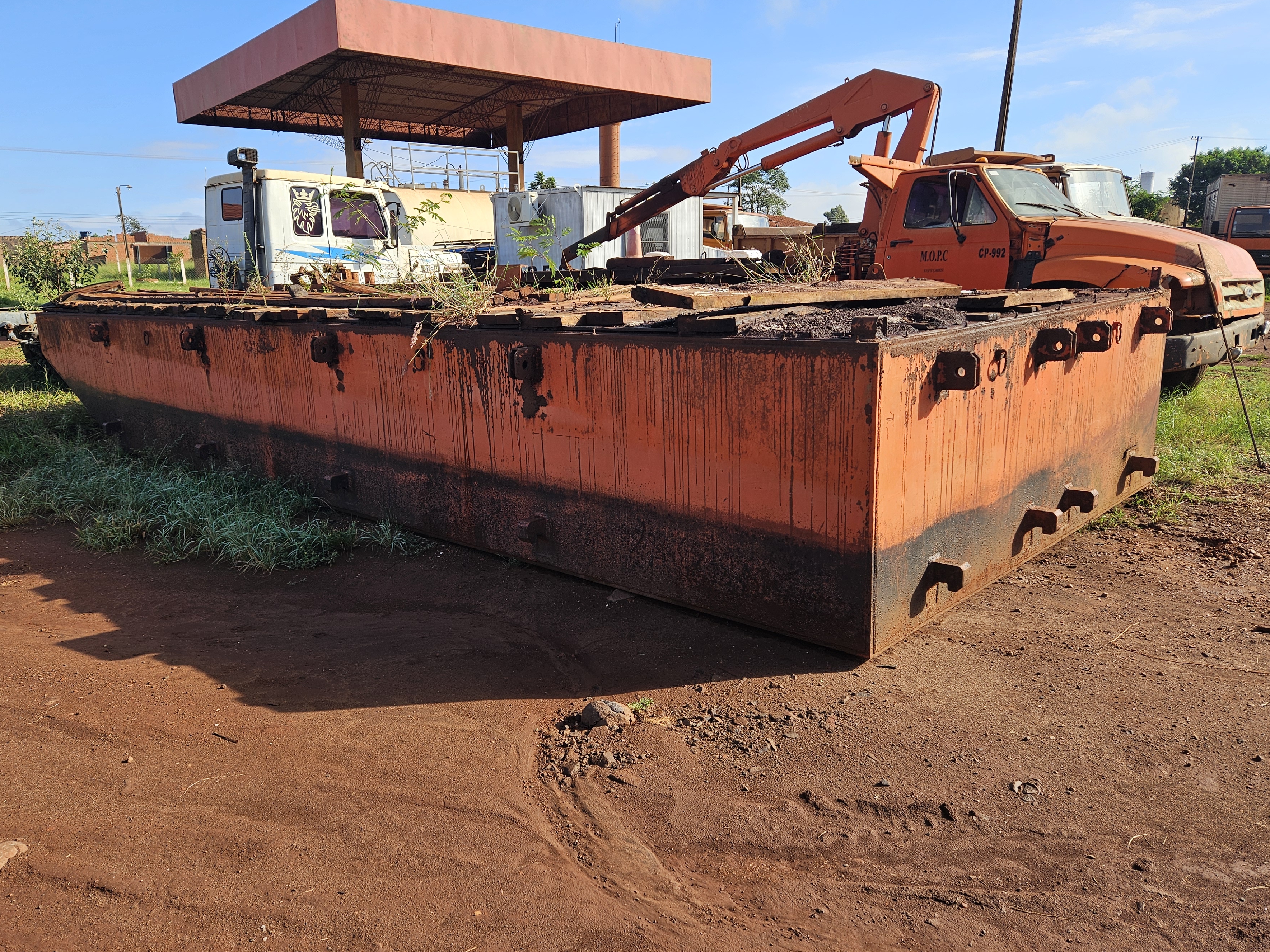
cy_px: 470
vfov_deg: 53.1
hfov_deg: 67.2
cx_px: 595
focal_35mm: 26
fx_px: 954
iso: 25
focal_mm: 5.4
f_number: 1.8
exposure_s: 1/1129
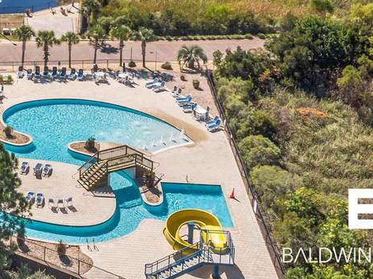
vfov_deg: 20.0
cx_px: -2
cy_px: -88
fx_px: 721
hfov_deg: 27.3
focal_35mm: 67
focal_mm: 4.5
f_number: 2.8
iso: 100
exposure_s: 1/1250
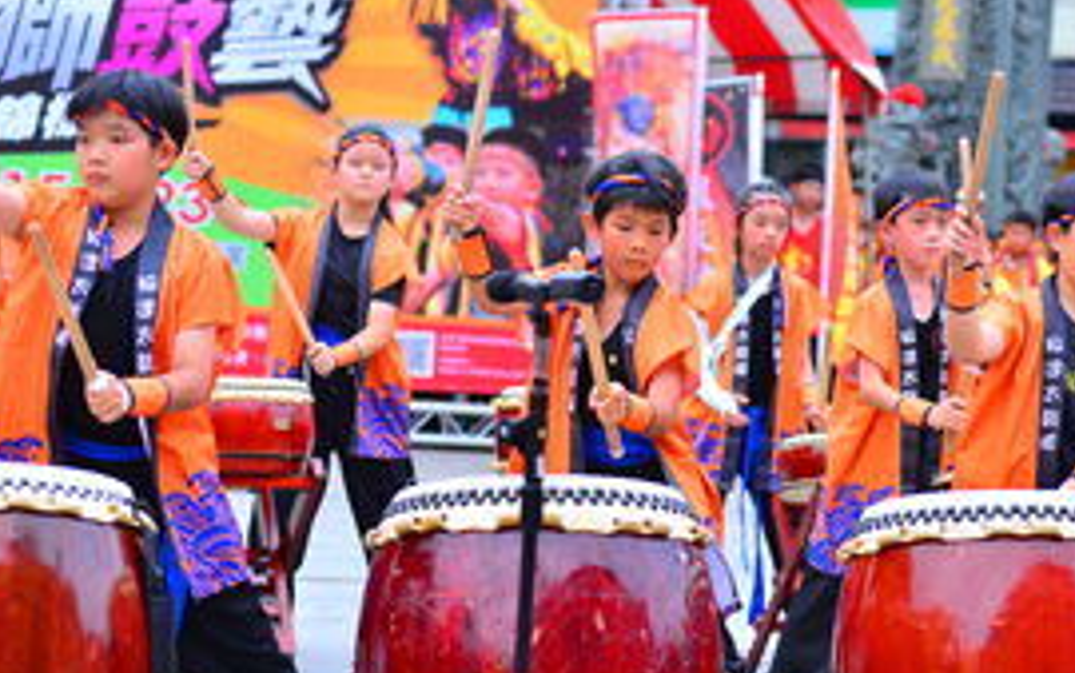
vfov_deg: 10.8
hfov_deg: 17.2
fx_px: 3546
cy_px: 396
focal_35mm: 121
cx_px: 565
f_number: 4
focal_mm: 80
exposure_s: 1/1250
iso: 200
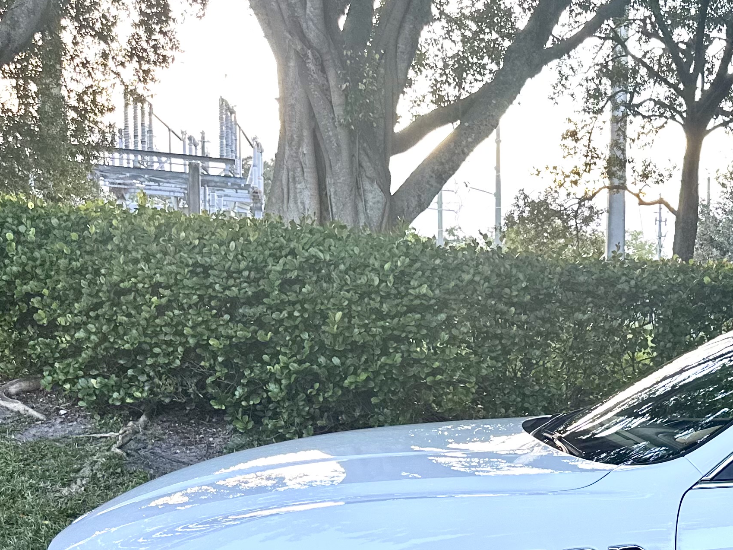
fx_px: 1207
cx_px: 799
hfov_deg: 30.4
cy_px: 517
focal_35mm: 57
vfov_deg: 24.7
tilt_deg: -8.1
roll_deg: -3.4
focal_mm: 6.86
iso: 160
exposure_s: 1/121
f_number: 1.78
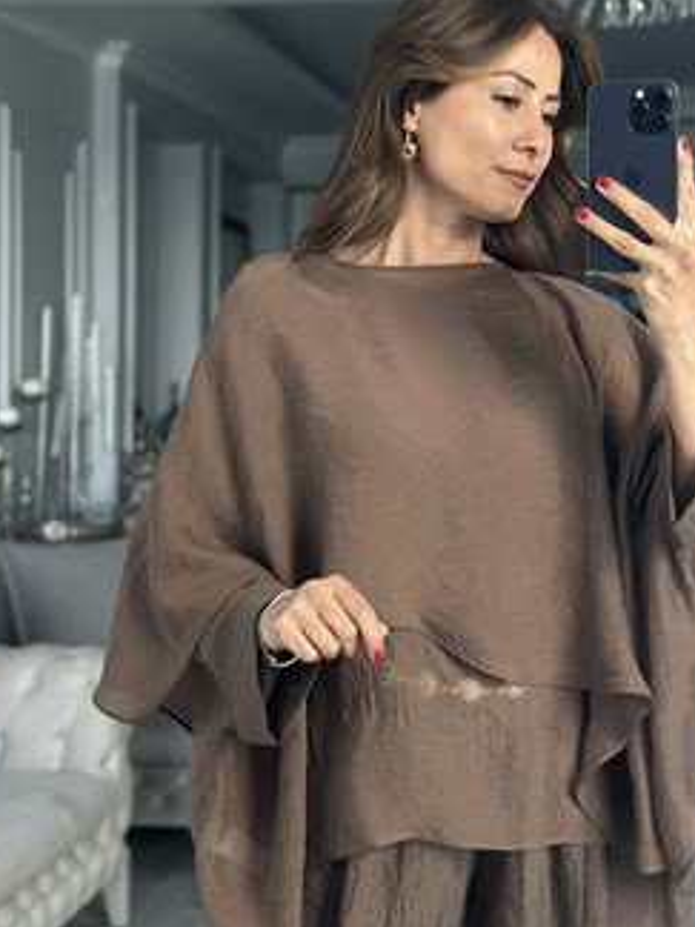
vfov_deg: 26.0
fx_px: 2008
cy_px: 443
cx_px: 460
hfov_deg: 19.6
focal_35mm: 75
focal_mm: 6.86
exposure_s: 1/67
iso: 125
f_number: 1.78
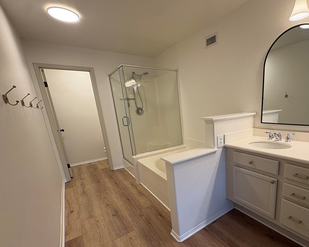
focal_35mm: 18
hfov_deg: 84.0
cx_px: 200
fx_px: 165
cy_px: 148
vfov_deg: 73.1
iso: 160
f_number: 2.2
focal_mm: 2.22
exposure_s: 1/120
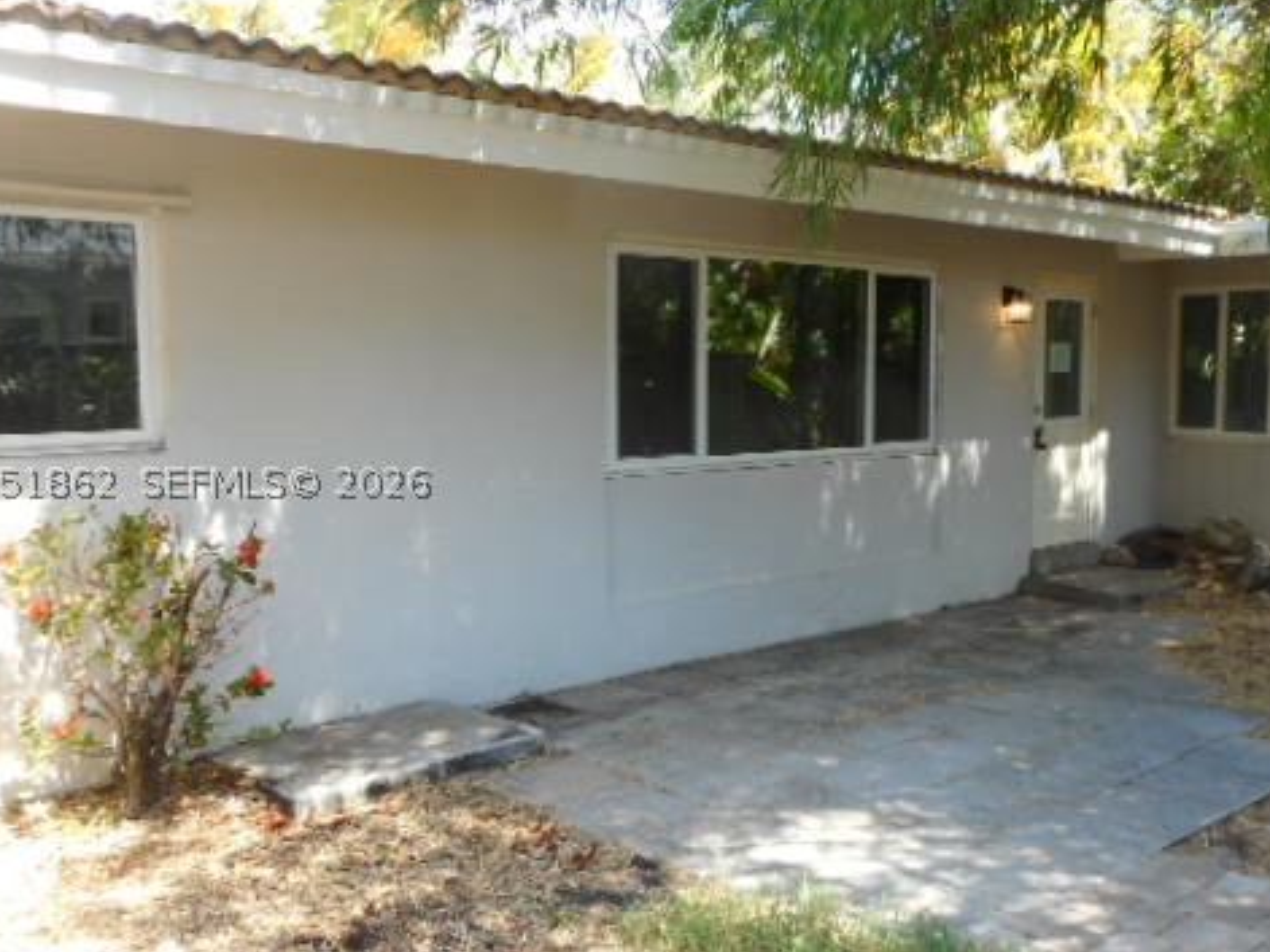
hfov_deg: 53.6
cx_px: 752
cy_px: 480
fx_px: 1247
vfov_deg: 41.8
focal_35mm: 34
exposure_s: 1/50
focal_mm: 4.5
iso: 80
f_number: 3.7
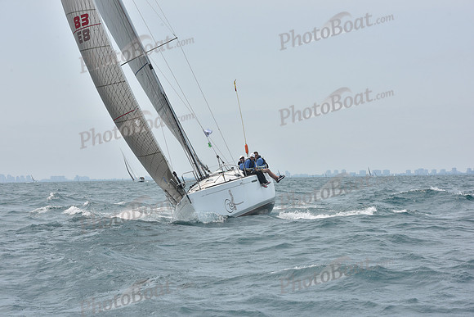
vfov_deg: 13.7
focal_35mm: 100
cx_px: 237
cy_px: 158
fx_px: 1317
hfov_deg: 20.4
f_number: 11
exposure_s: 1/800
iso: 250
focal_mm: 100
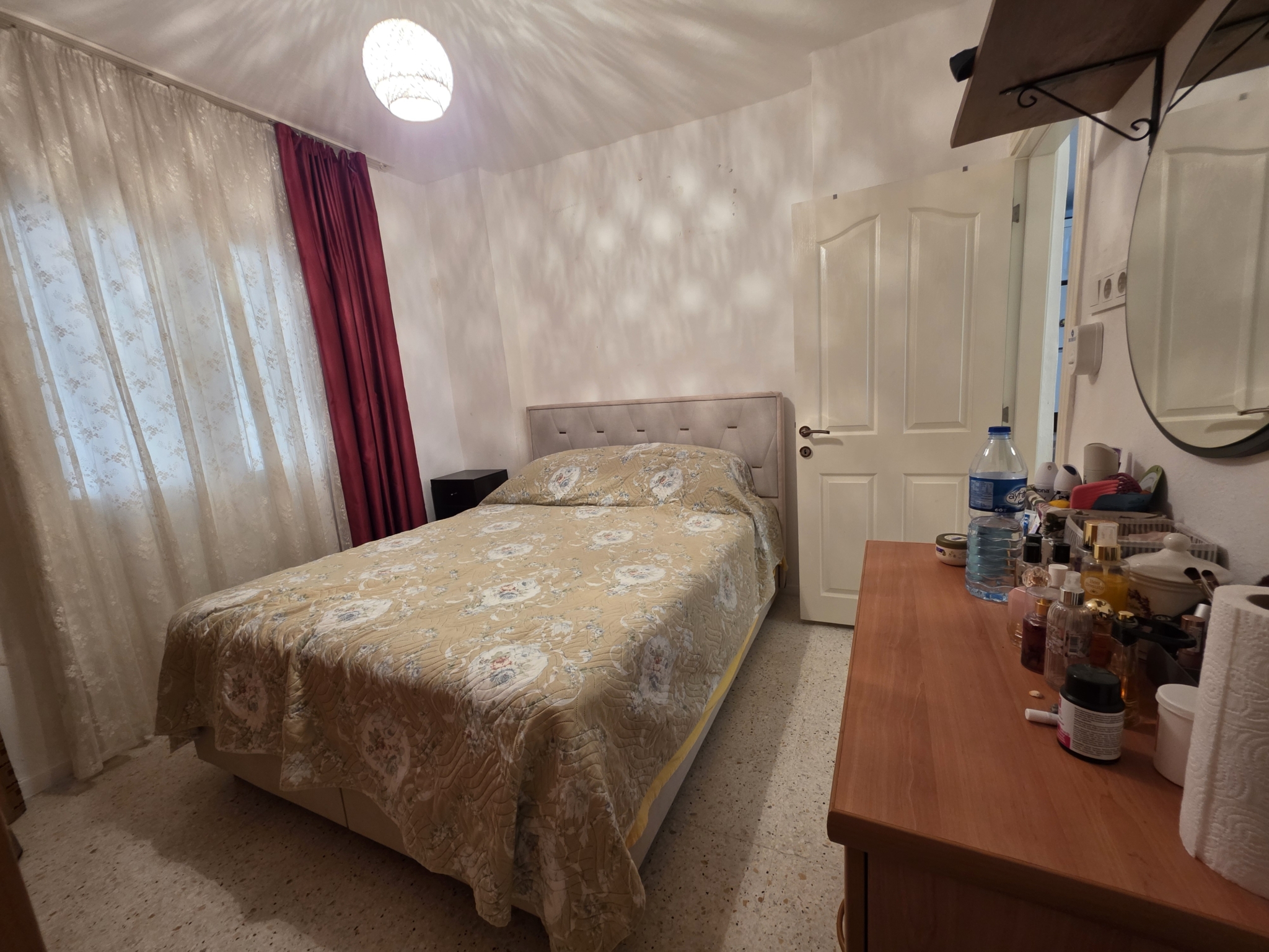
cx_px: 634
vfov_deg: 89.9
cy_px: 476
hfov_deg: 106.2
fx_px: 477
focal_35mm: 13
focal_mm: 2.2
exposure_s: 1/50
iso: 200
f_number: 1.9
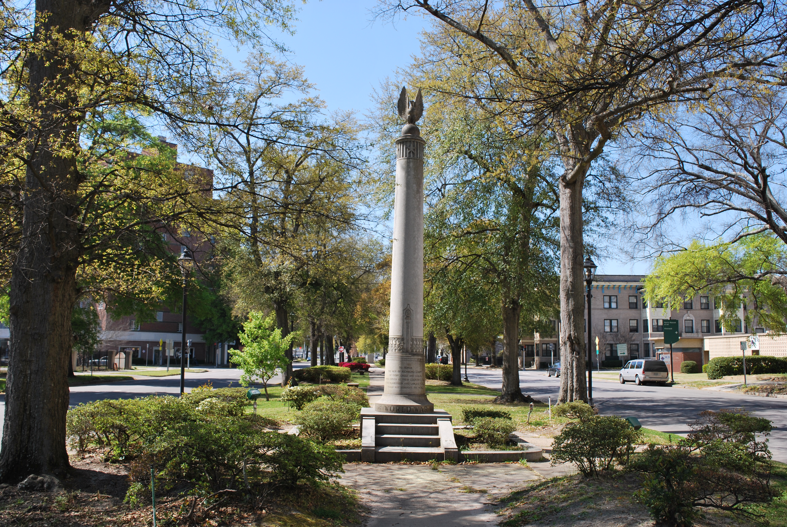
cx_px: 394
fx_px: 722
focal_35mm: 33
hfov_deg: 57.2
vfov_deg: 40.1
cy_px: 264
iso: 100
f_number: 7.1
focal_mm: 22
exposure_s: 1/200
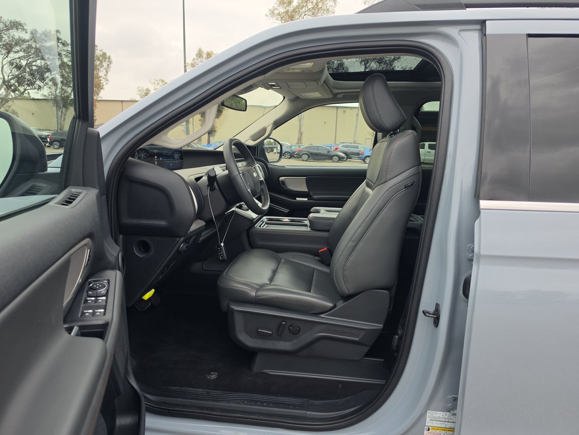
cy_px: 218
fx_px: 385
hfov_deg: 73.9
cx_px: 290
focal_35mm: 23
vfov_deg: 58.9
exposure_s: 1/135
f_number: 1.4
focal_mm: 6.5
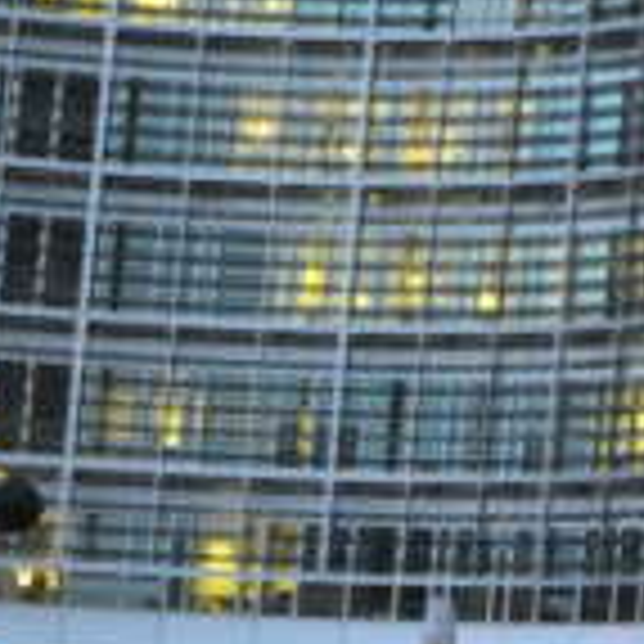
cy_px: 462
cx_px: 1882
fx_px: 4483
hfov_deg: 7.3
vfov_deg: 8.2
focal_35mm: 213
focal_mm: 35
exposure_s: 1/100
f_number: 4
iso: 6400
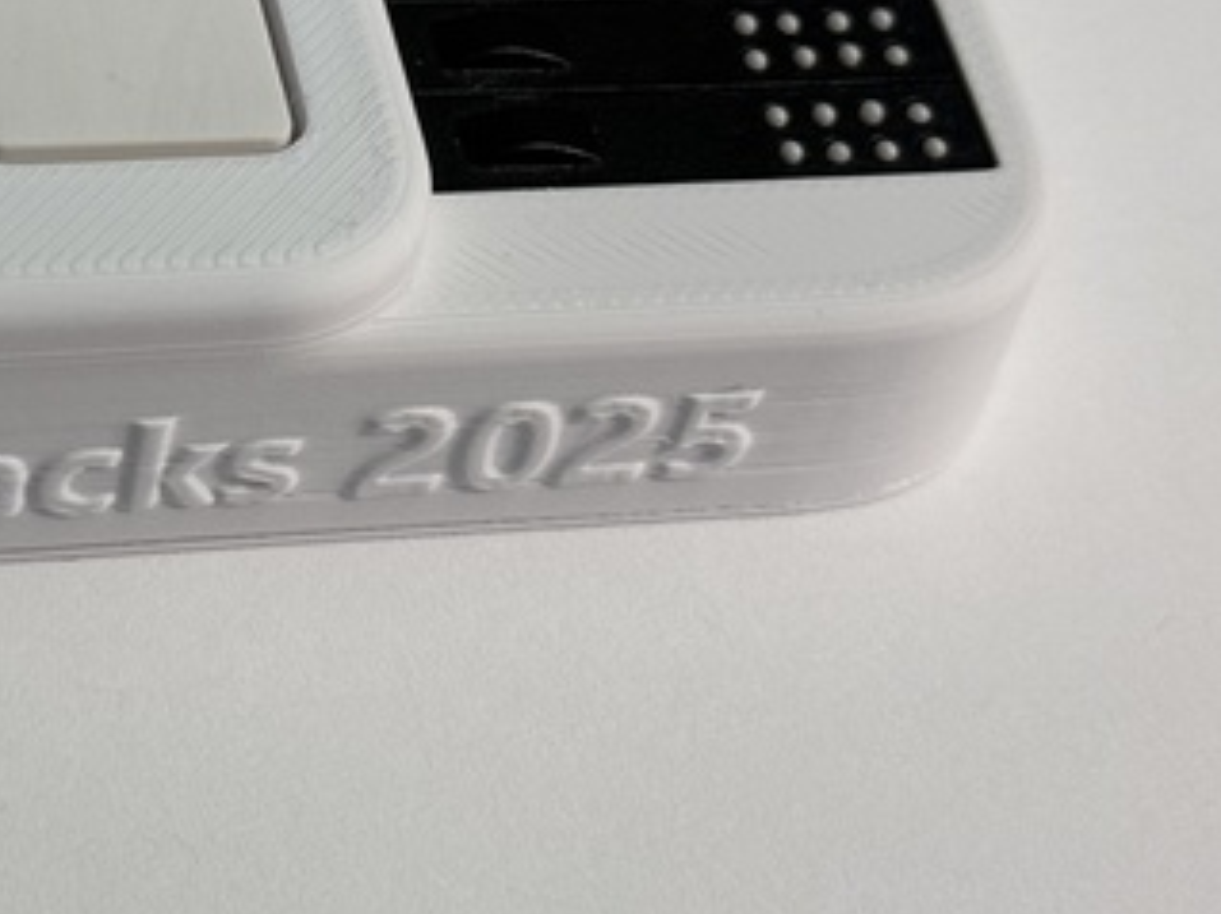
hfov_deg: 16.8
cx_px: 54
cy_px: 94
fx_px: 4055
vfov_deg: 12.8
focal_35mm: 115
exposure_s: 1/60
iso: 64
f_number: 1.78
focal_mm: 6.76
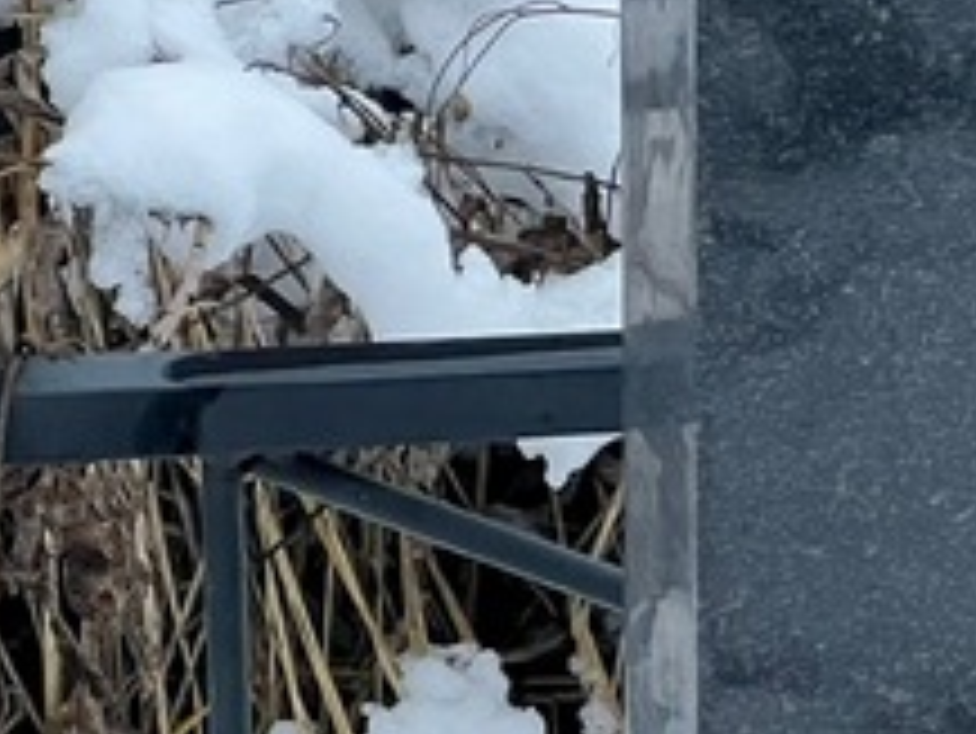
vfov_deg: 5.2
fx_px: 8012
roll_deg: -3.9
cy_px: 1238
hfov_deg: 6.9
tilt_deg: -29.9
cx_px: 1552
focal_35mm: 284
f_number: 2.8
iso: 200
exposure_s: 1/66
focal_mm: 9
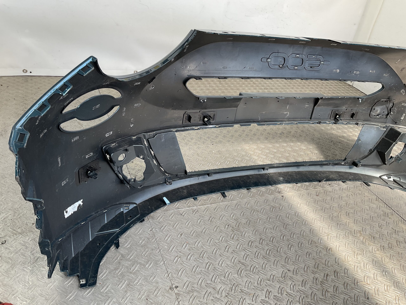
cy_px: 152
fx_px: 340
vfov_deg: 48.2
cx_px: 203
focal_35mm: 29
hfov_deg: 61.7
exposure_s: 1/157
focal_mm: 3
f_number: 1.8
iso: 16
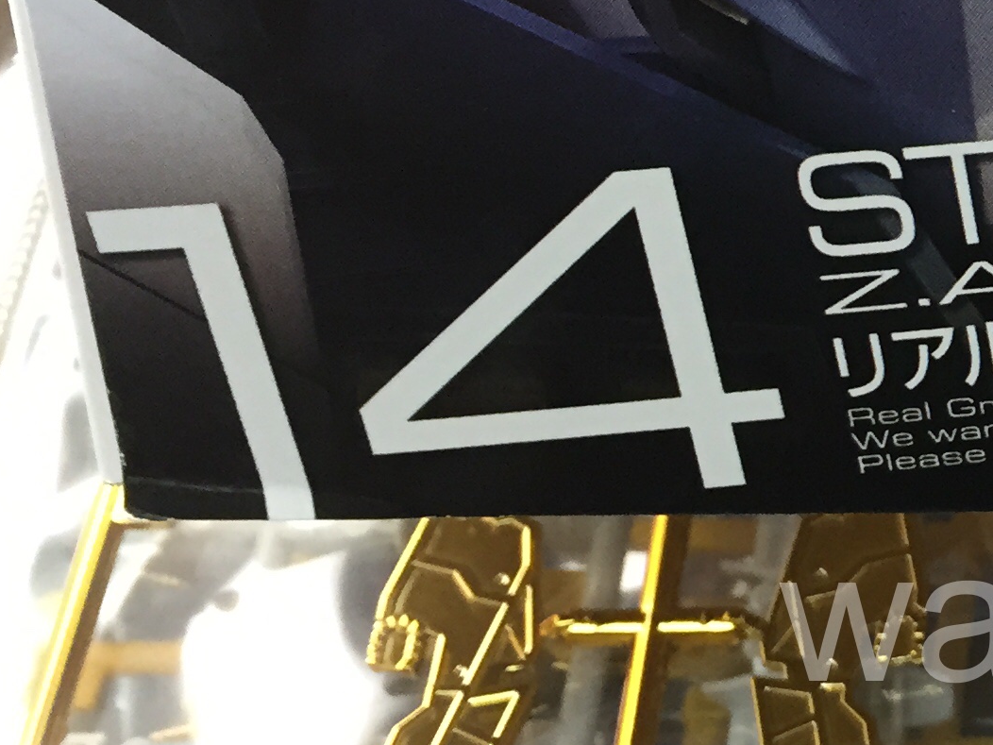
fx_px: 2582
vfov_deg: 16.3
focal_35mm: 90
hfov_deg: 18.9
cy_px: 127
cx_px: 1523
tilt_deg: -49.6
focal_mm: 4.15
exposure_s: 1/33
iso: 64
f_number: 2.2
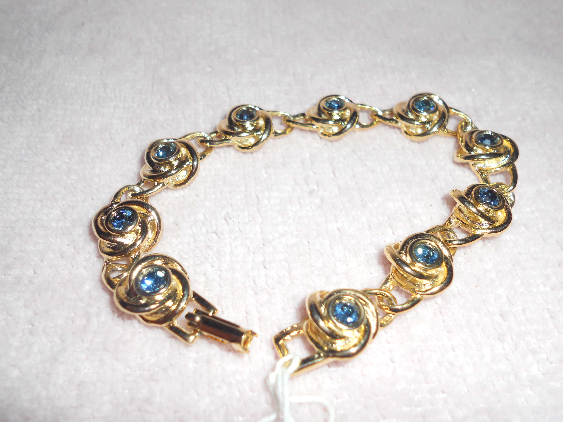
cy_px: 211
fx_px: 520
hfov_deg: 56.8
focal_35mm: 32
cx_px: 282
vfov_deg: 44.2
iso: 80
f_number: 8.8
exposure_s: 1/25
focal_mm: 5.8
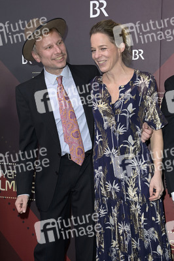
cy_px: 130
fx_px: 450
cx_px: 87
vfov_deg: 32.4
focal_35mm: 62
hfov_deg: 21.9
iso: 640
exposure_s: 1/250
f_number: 5.6
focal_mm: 62
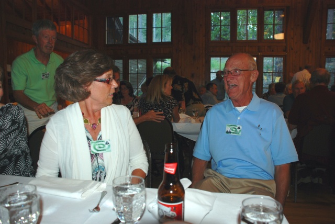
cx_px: 168
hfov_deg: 67.3
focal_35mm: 27
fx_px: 251
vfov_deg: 48.0
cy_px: 112
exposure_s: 1/60
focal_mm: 18
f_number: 3.5
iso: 200
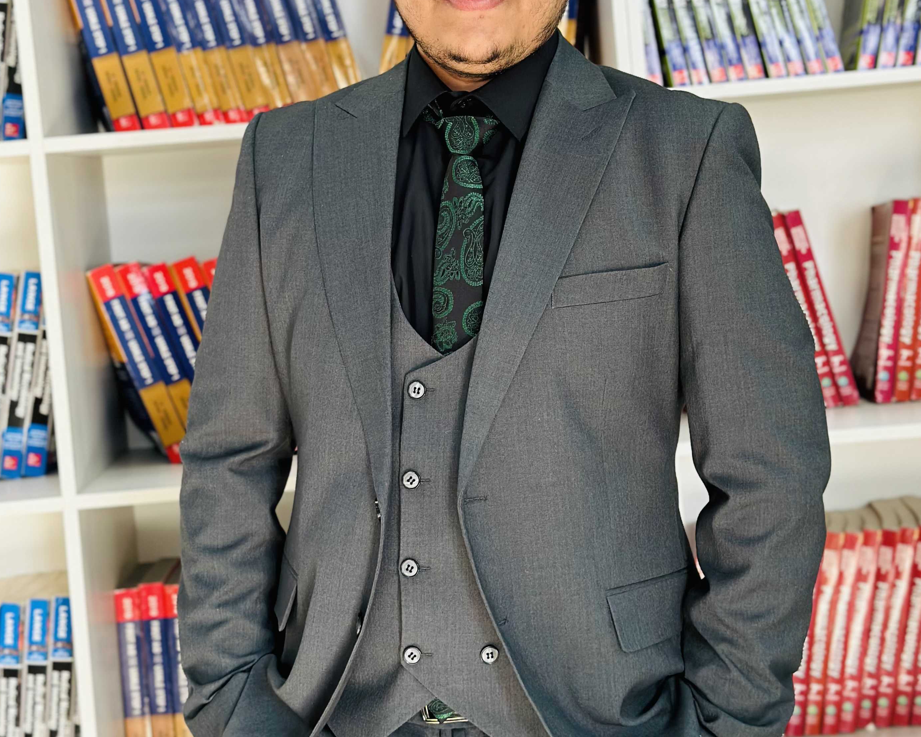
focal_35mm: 68
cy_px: 239
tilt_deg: -2.1
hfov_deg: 27.9
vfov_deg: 22.4
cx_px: 465
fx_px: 1853
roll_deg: +4.3
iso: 125
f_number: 1.78
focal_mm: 6.86
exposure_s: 1/87
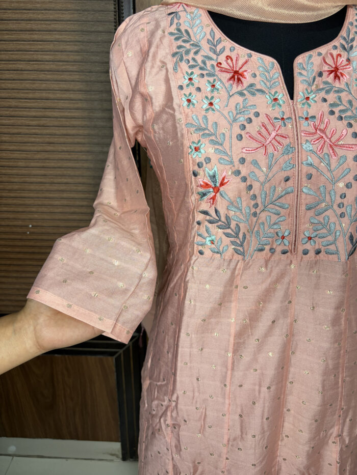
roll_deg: -1.5
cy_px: 238
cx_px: 178
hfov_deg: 53.1
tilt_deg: -24.0
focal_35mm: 26
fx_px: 357
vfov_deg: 67.3
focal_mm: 5.96
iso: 125
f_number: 1.6
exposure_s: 1/100
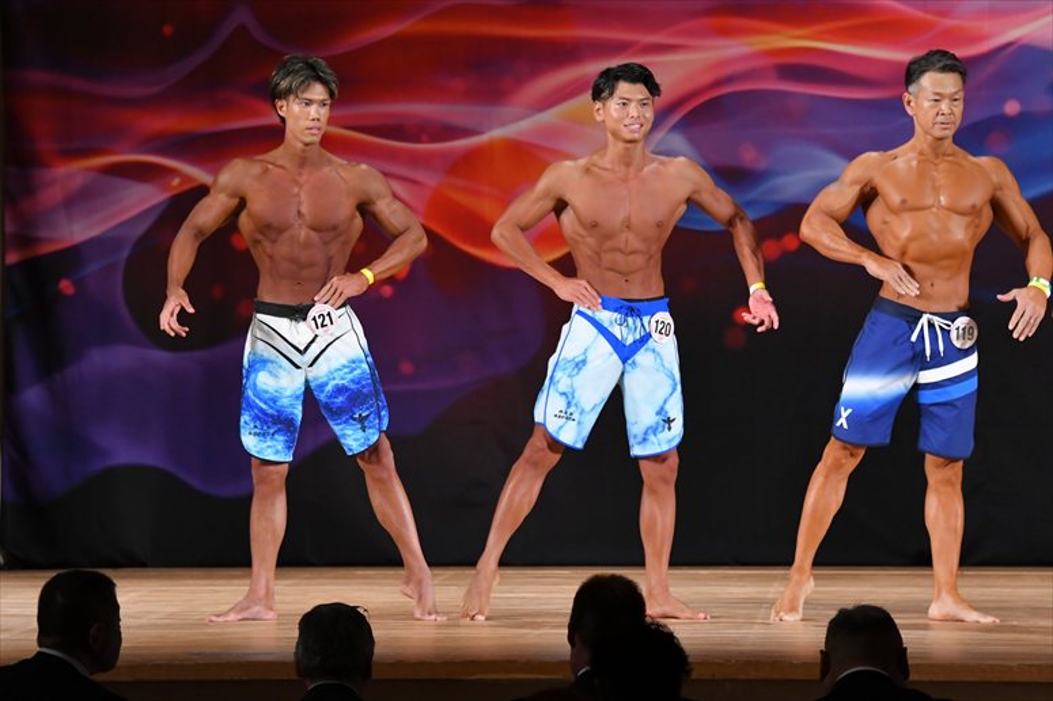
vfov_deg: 6.3
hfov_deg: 9.5
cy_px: 350
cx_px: 526
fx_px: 6344
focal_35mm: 217
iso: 3200
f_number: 5.6
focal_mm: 145
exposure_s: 1/400
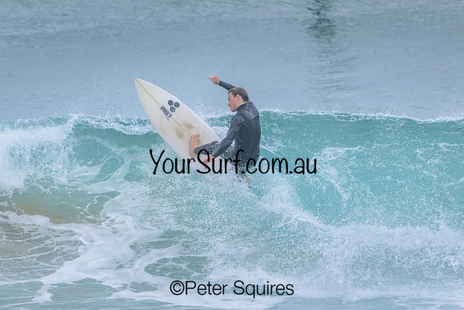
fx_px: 11602
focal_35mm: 900
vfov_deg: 1.5
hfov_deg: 2.3
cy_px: 155
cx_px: 232
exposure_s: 1/2000
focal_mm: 900
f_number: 11
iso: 1600
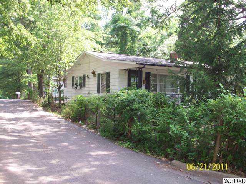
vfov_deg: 31.5
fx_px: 327
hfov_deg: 41.2
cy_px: 92
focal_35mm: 46
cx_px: 123
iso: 80
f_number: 3.1
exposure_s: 1/106
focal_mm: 7.6
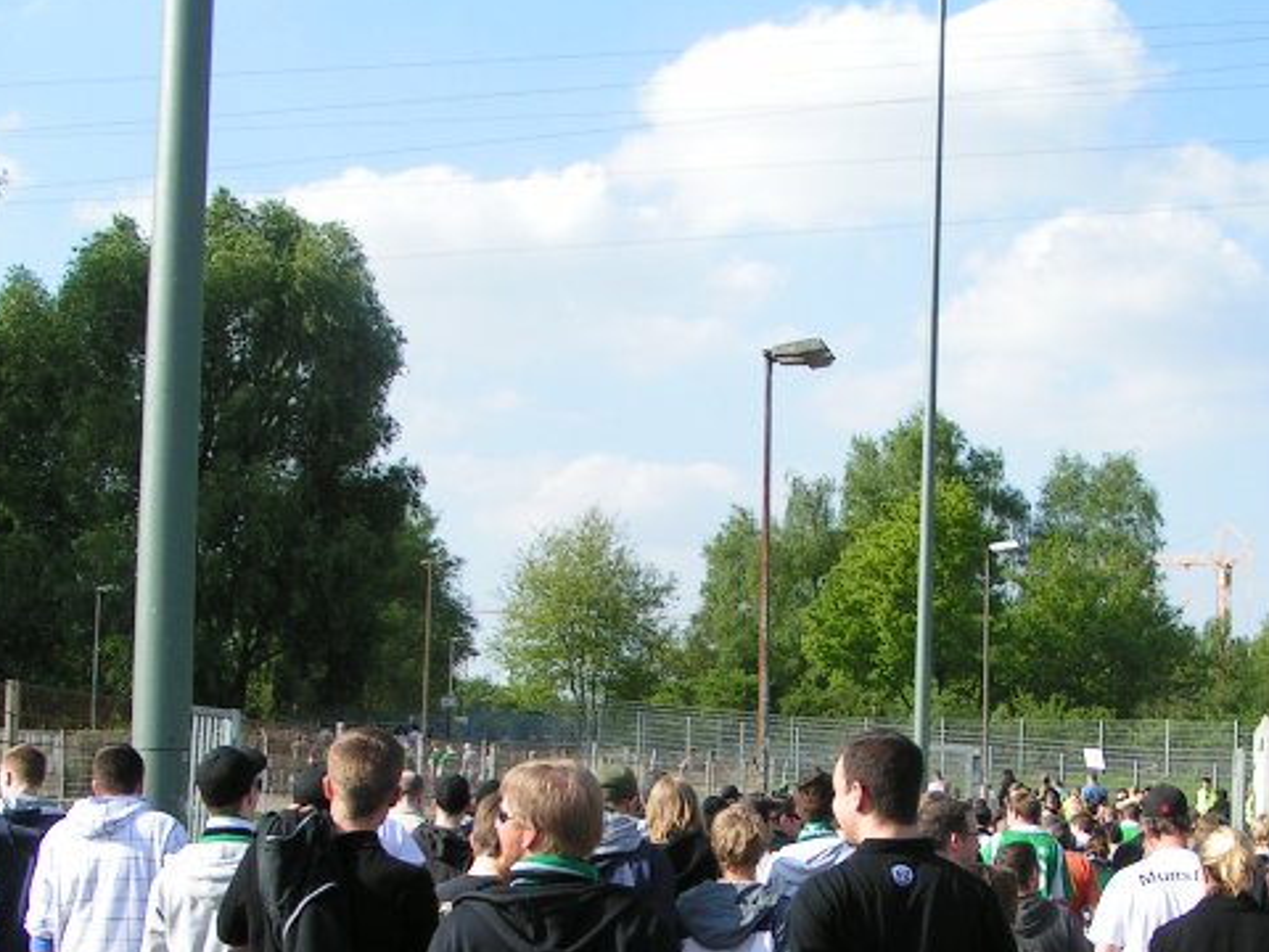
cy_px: 777
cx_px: 685
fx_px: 2383
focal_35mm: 65
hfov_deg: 29.8
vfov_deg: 22.3
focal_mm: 6
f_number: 5.6
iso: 50
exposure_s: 1/250
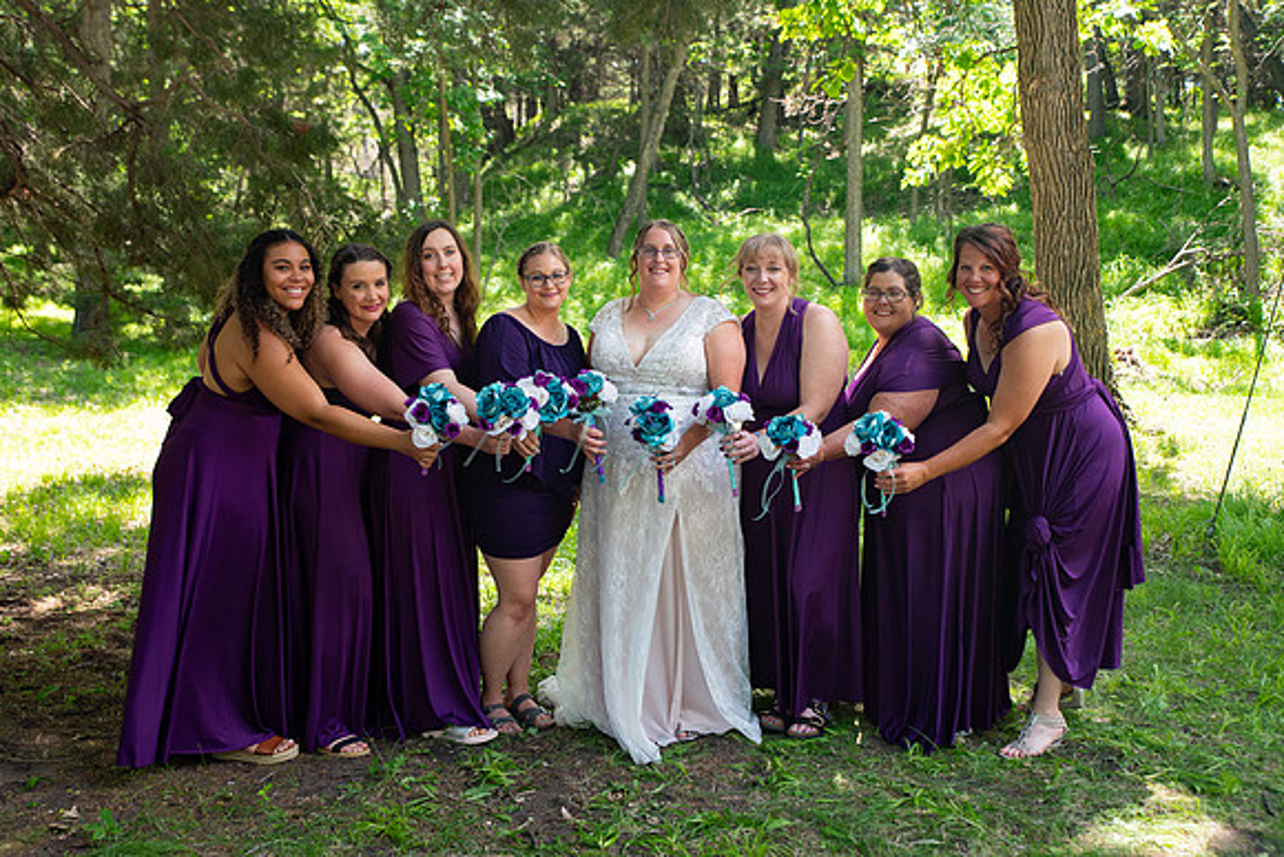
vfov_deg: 35.9
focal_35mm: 37
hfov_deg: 51.8
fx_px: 1321
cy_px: 416
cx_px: 660
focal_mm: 36
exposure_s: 1/125
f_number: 5
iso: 250
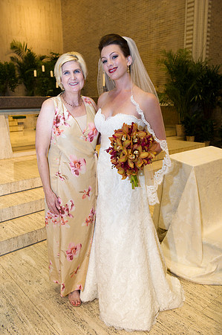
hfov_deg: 42.2
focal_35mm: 31
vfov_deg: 60.3
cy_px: 168
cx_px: 111
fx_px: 287
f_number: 5.6
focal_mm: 31
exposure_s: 1/60
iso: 800
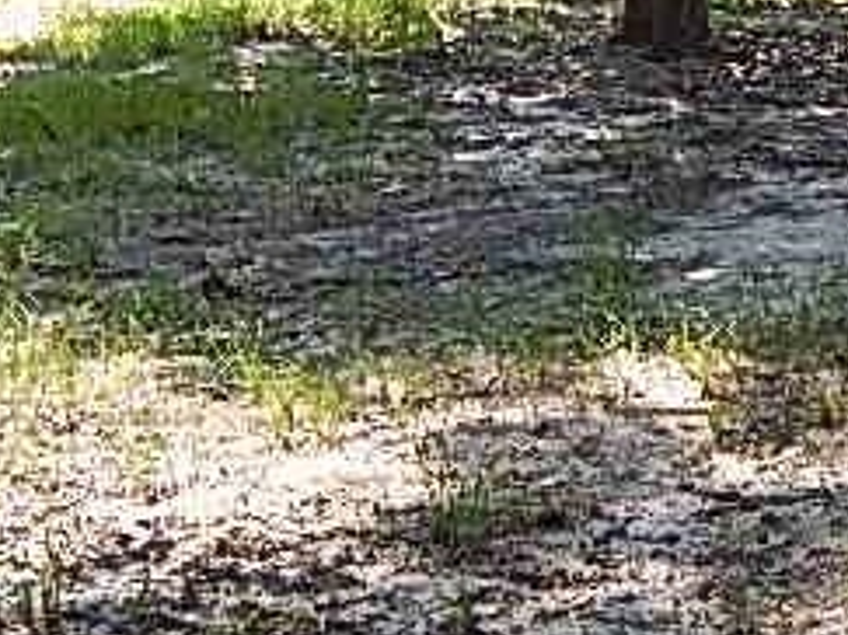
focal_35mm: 100
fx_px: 2449
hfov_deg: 19.0
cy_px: -70
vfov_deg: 14.4
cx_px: 876
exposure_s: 1/250
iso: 125
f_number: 3.4
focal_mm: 6.8
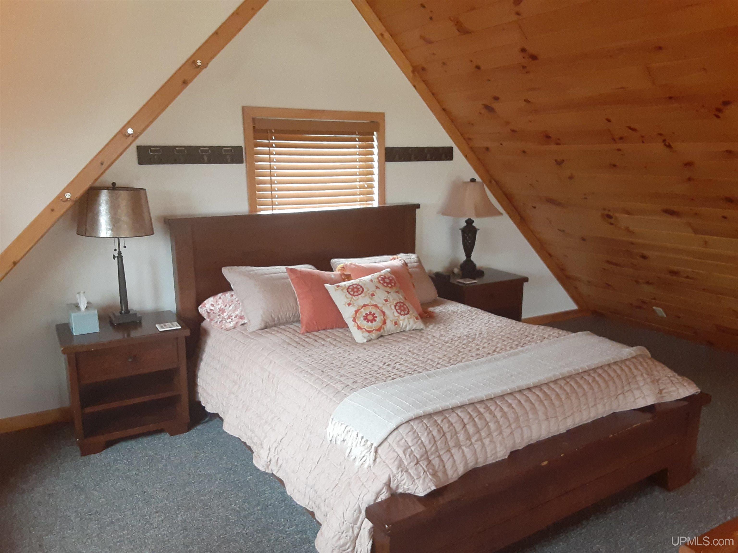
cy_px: 276
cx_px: 369
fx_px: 576
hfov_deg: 65.3
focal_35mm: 27
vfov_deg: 51.4
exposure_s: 1/40
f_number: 1.9
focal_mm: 2.91
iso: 250
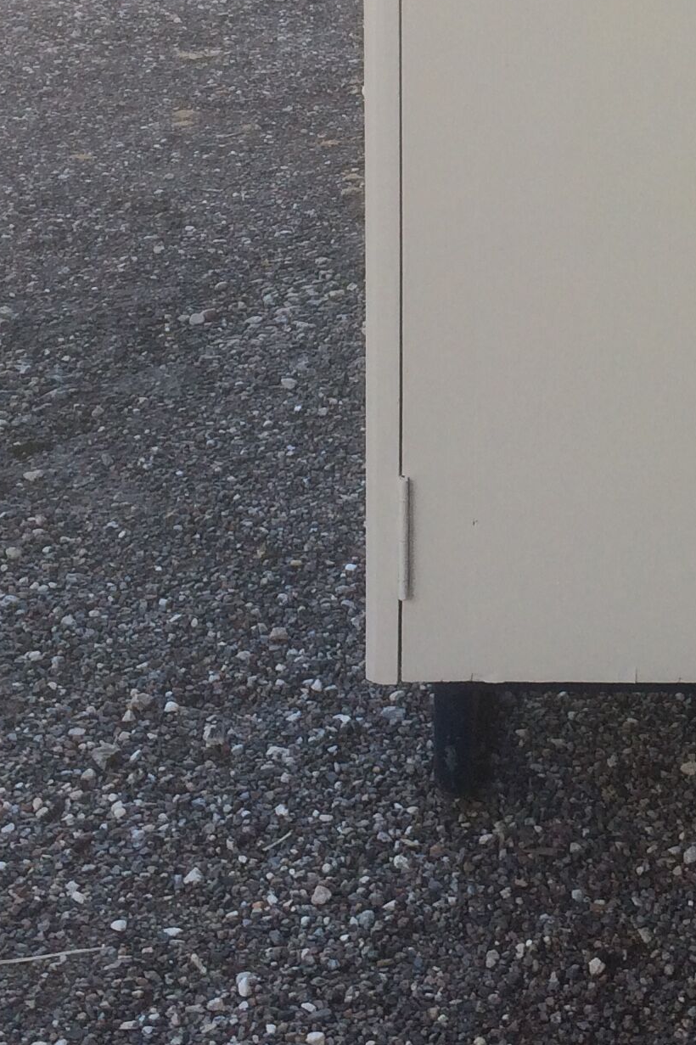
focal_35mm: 80
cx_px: 709
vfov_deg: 24.7
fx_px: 2321
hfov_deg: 16.7
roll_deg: -1.2
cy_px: 116
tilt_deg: -17.2
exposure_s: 1/500
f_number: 2.2
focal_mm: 4.15
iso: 32
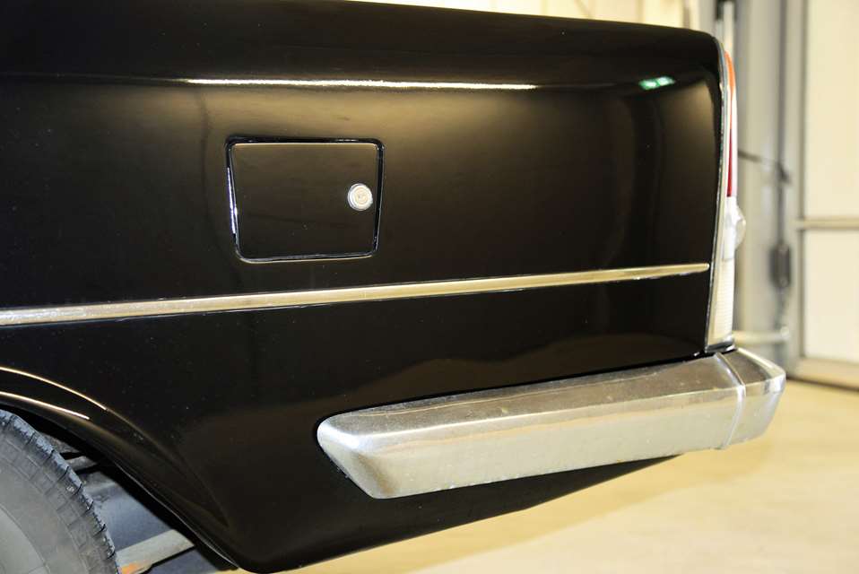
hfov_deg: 39.6
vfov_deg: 27.0
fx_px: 1194
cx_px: 430
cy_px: 287
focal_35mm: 50
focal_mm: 50
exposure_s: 1/60
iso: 800
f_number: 4
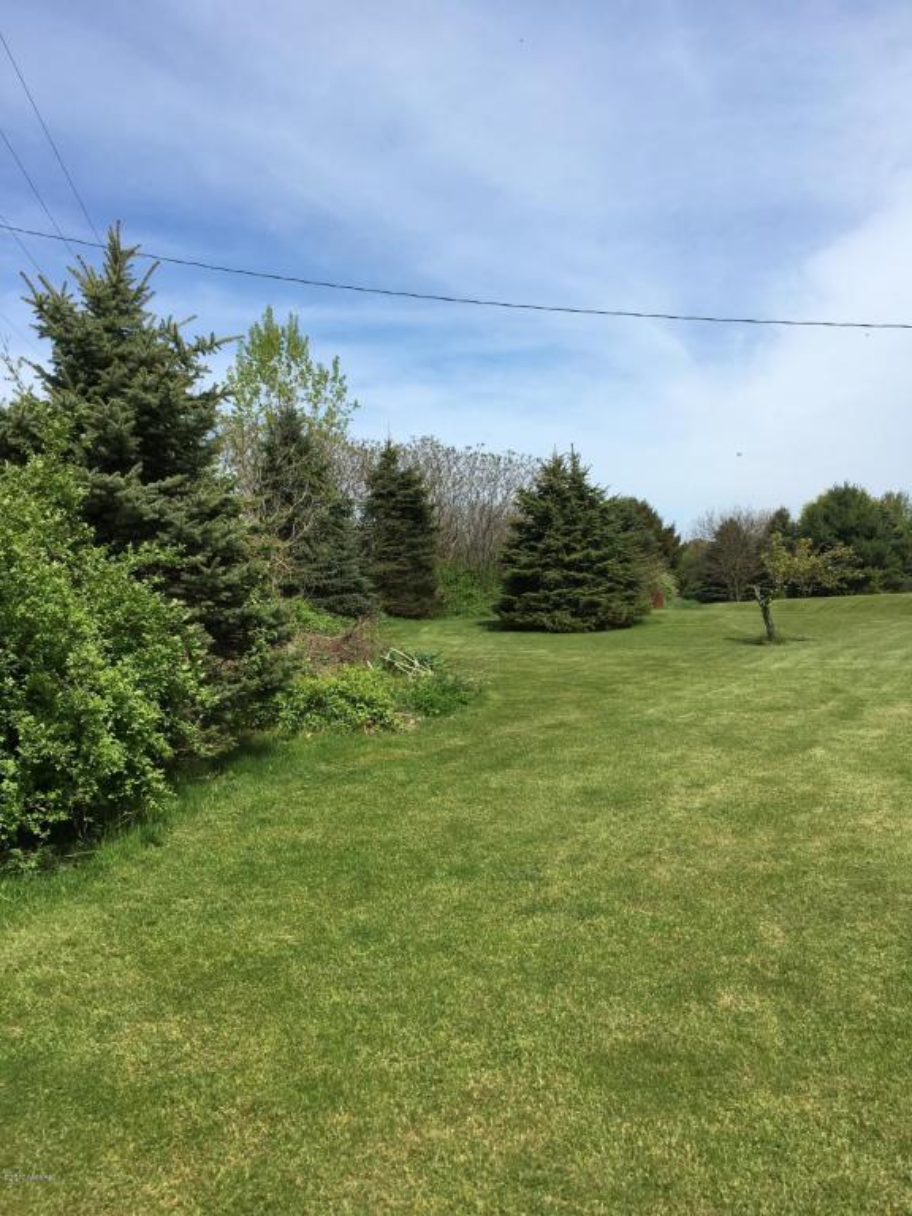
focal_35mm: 29
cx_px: 456
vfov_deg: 61.7
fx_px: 1019
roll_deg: +0.7
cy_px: 608
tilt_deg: -1.3
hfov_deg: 48.2
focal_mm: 4.15
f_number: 2.2
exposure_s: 1/1451
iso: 25
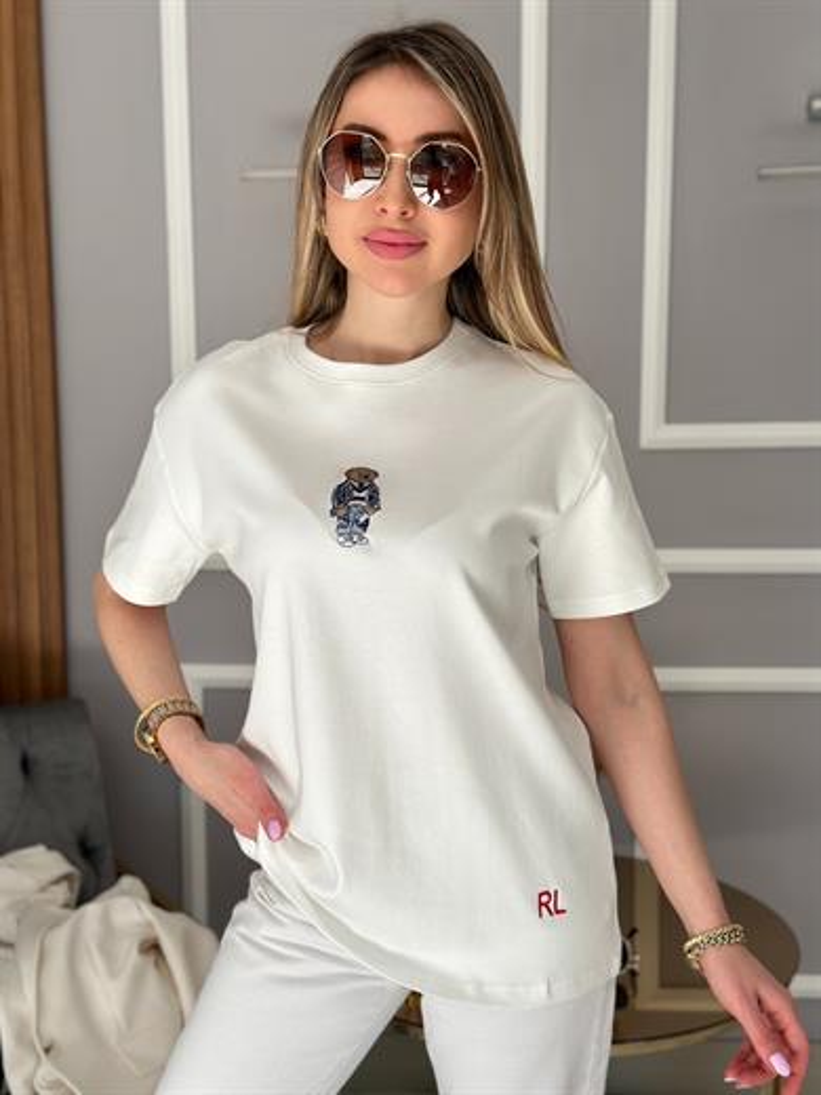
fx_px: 1518
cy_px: 548
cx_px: 410
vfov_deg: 39.7
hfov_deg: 30.3
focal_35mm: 48
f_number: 1.78
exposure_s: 1/458
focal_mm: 6.86
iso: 80
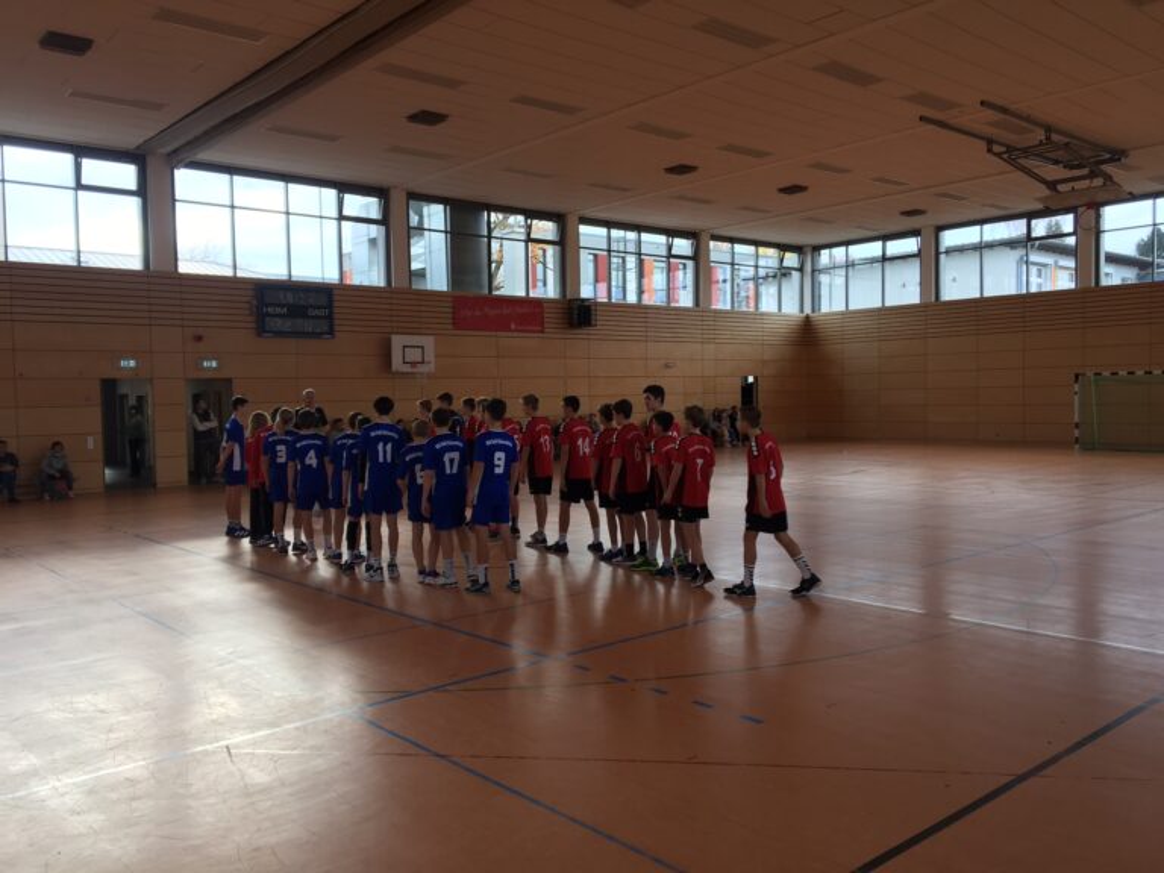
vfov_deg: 48.2
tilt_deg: -2.0
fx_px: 975
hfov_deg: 61.7
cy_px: 436
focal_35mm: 29
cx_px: 582
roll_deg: +1.0
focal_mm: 4.15
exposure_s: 1/117
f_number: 2.2
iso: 25
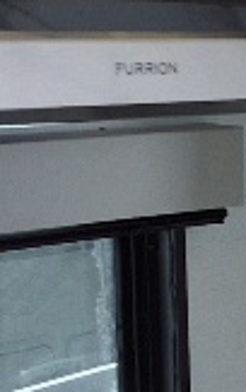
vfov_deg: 8.7
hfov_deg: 4.4
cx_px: 1370
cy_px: 428
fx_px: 2572
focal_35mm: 240
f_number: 1.8
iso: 32
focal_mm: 5.4
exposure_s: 1/182
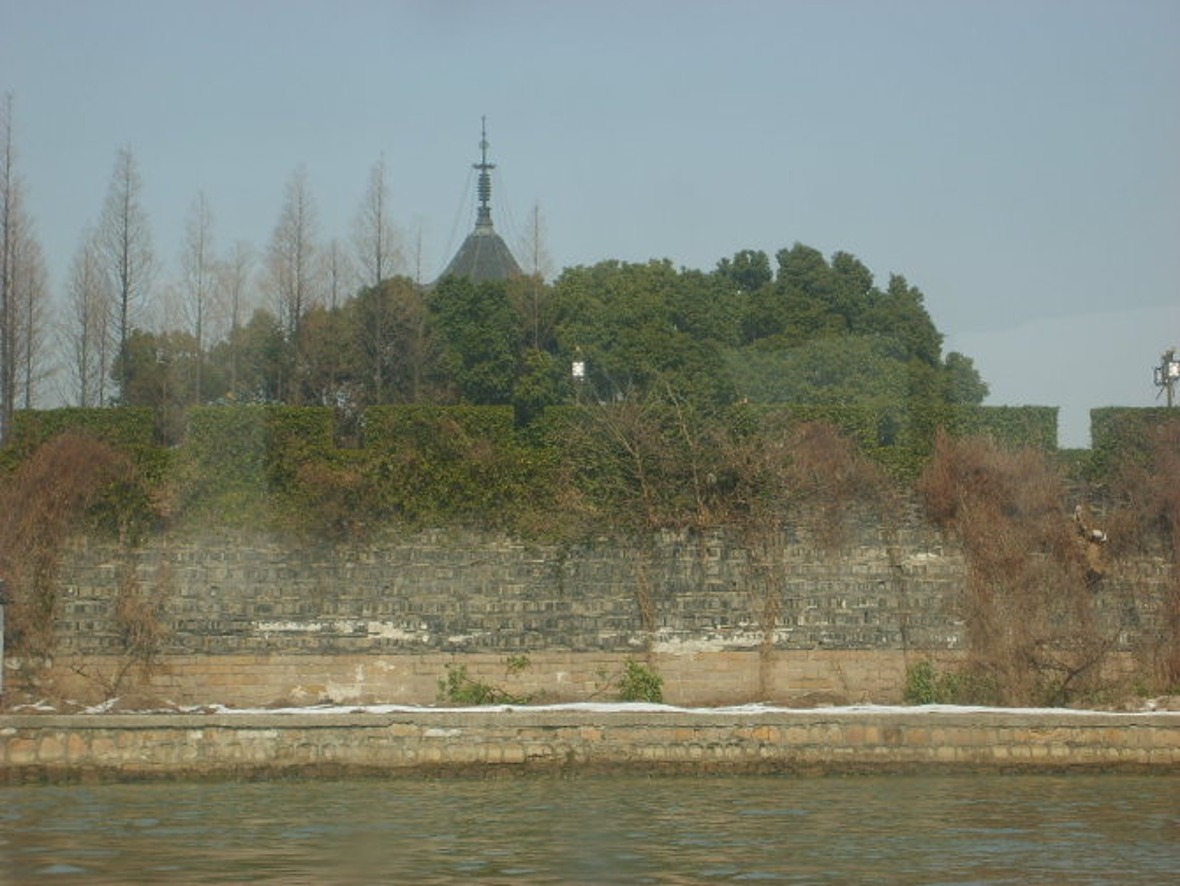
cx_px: 590
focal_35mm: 92
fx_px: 3137
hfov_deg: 21.3
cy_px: 443
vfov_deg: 16.1
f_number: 4.6
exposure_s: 1/500
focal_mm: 15.5
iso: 50
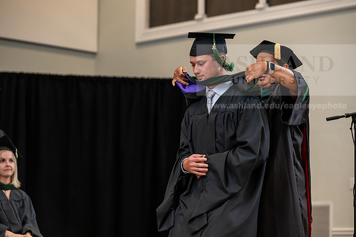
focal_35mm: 110
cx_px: 178
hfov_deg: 18.6
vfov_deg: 12.5
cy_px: 118
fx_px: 1088
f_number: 3.5
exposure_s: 1/200
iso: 1600
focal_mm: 110
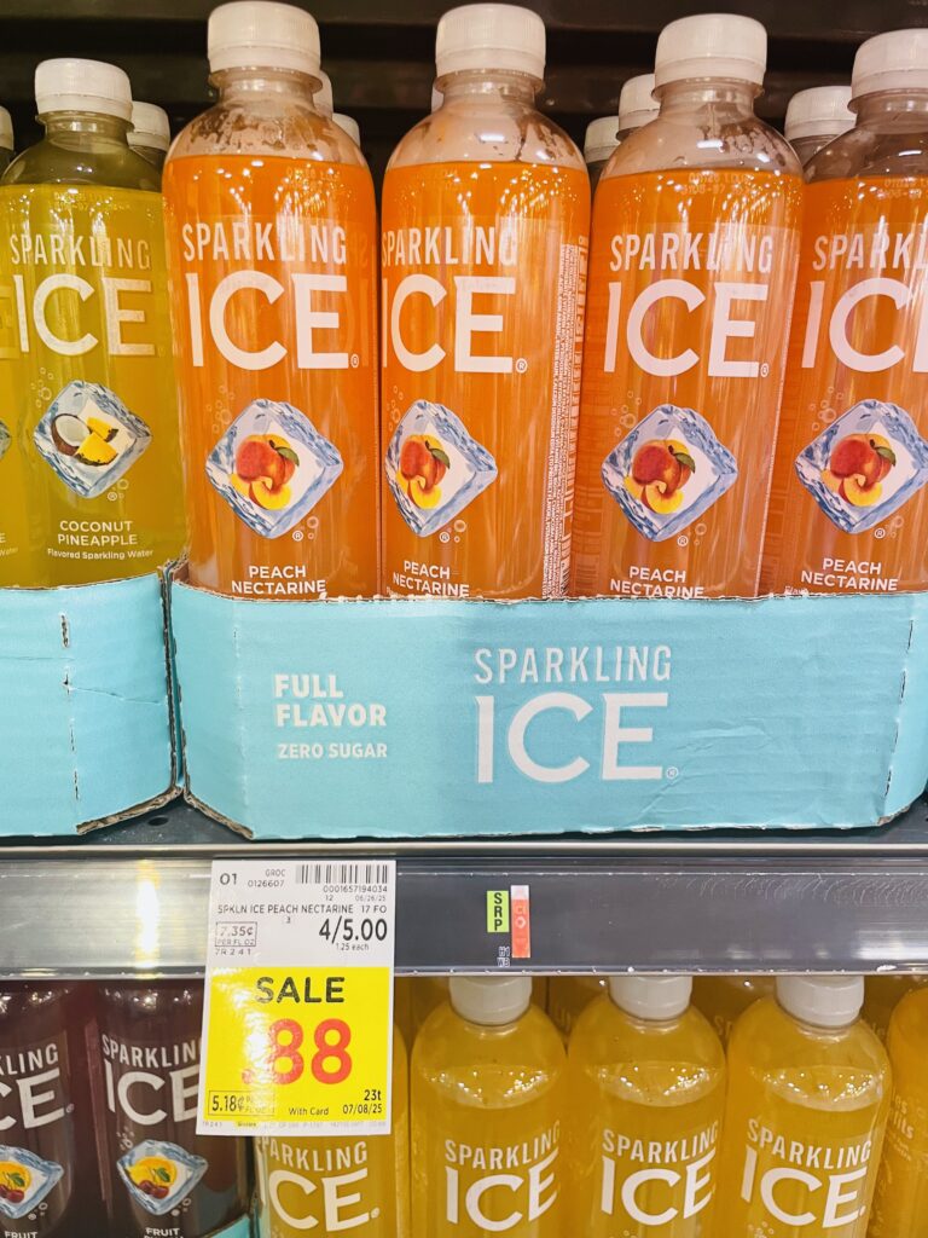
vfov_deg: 67.3
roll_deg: -0.4
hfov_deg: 53.1
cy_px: 619
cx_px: 464
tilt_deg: -16.6
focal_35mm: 26
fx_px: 929
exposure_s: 1/60
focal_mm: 4.2
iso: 125
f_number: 1.6
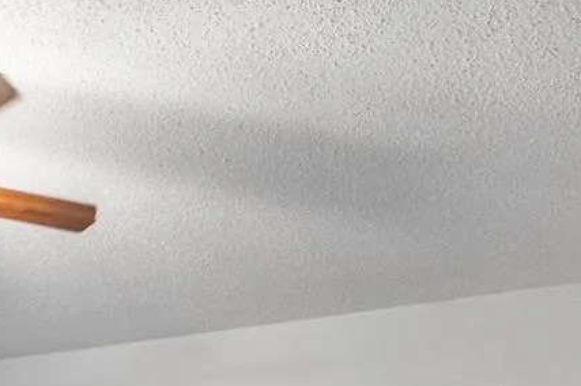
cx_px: 71
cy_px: 629
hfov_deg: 31.1
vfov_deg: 18.5
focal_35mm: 62
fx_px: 998
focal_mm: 11
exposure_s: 1/200
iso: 1600
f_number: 2
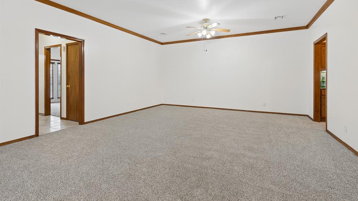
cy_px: 81
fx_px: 161
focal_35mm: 17
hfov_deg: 95.9
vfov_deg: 63.3
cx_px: 181
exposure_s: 1/8
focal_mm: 16
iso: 200
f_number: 8
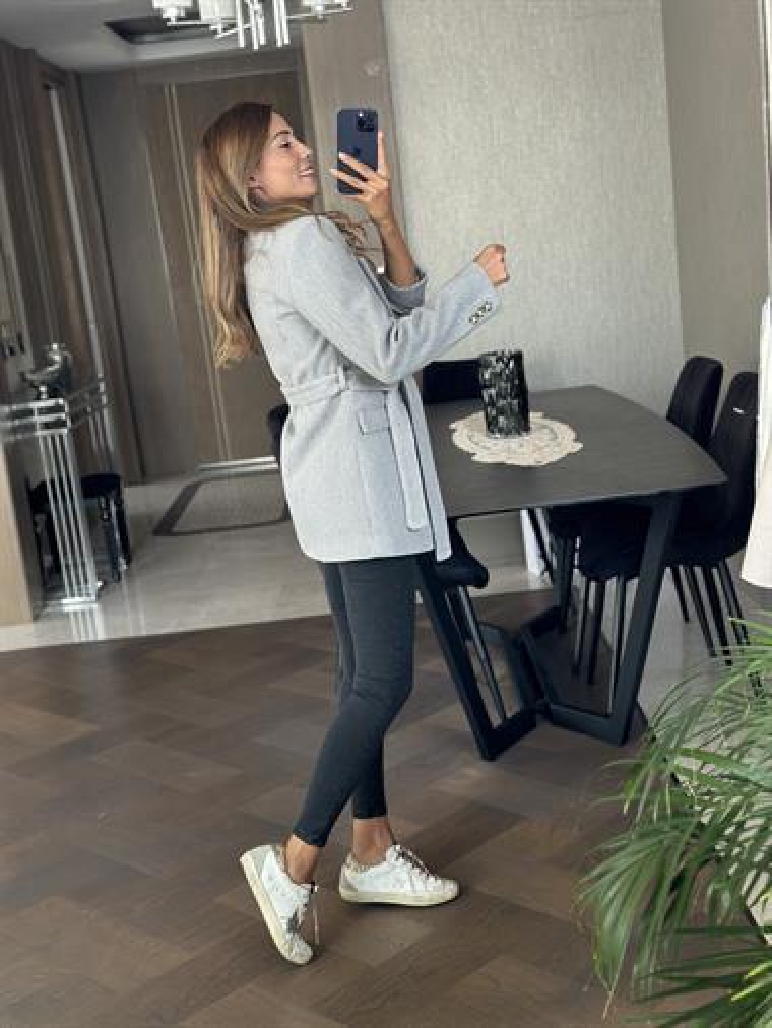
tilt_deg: -18.6
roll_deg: +7.5
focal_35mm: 48
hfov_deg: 30.3
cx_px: 386
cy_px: 514
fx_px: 1426
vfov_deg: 39.6
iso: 125
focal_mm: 6.86
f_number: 1.78
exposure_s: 1/60
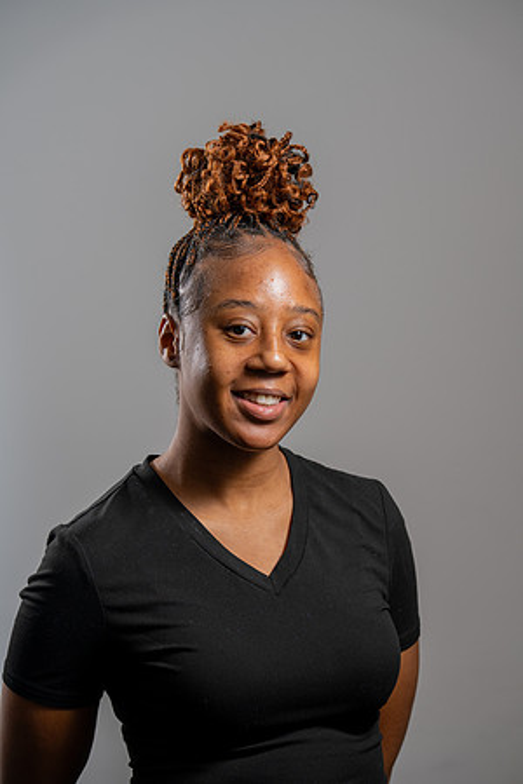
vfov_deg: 15.1
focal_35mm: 136
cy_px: 392
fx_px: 2963
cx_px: 262
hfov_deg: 10.1
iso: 200
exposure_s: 1/200
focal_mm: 136
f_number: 6.3
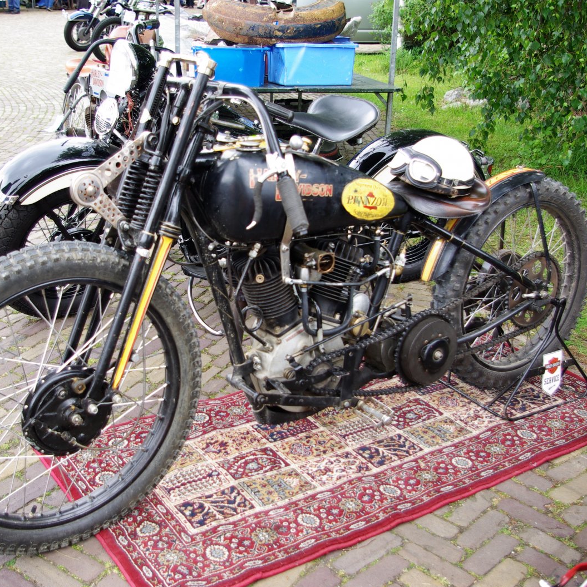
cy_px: 296
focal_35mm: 41
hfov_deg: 41.2
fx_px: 780
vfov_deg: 41.3
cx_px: 253
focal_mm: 21
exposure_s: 1/45
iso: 100
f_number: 4
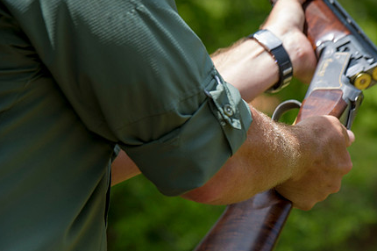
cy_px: 167
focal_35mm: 236
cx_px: 250
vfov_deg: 5.8
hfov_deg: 8.7
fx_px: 2469
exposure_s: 1/200
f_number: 6.3
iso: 200
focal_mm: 175
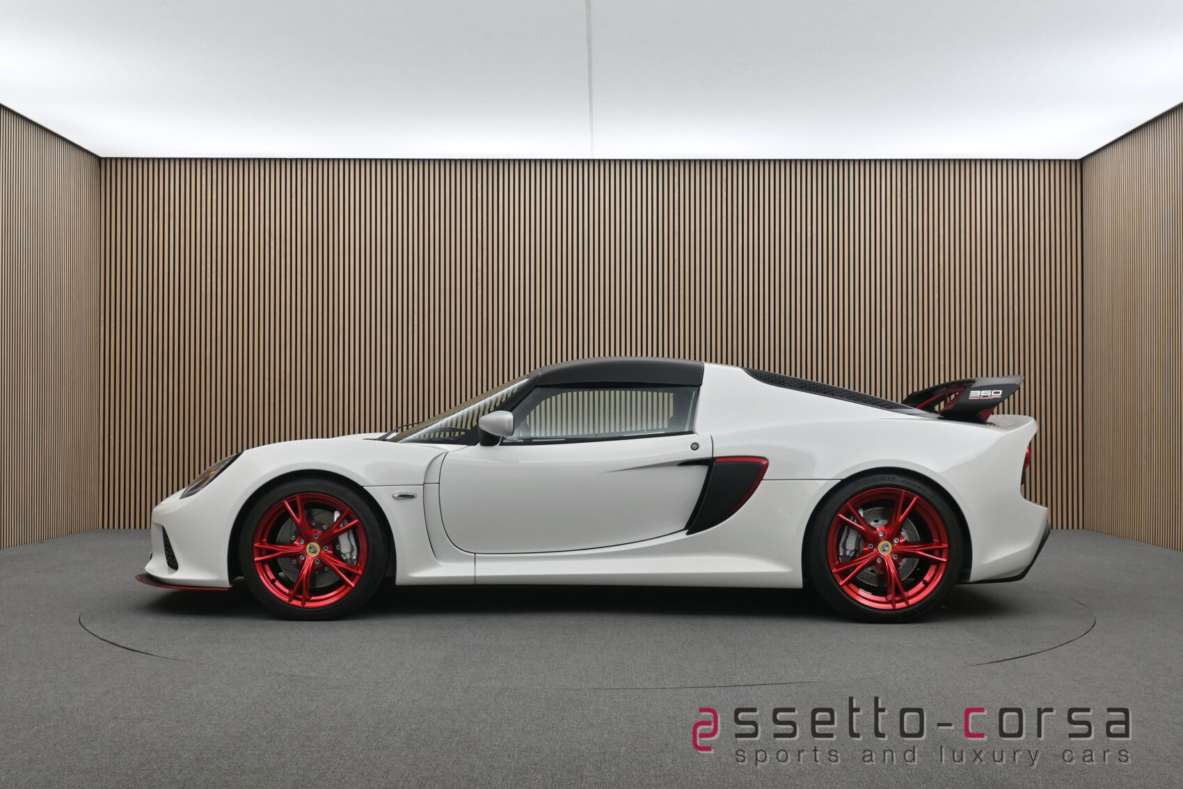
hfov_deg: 47.2
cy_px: 394
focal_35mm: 41
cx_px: 592
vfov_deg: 32.4
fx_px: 1355
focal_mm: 27.5
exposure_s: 1/40
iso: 320
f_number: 4.5
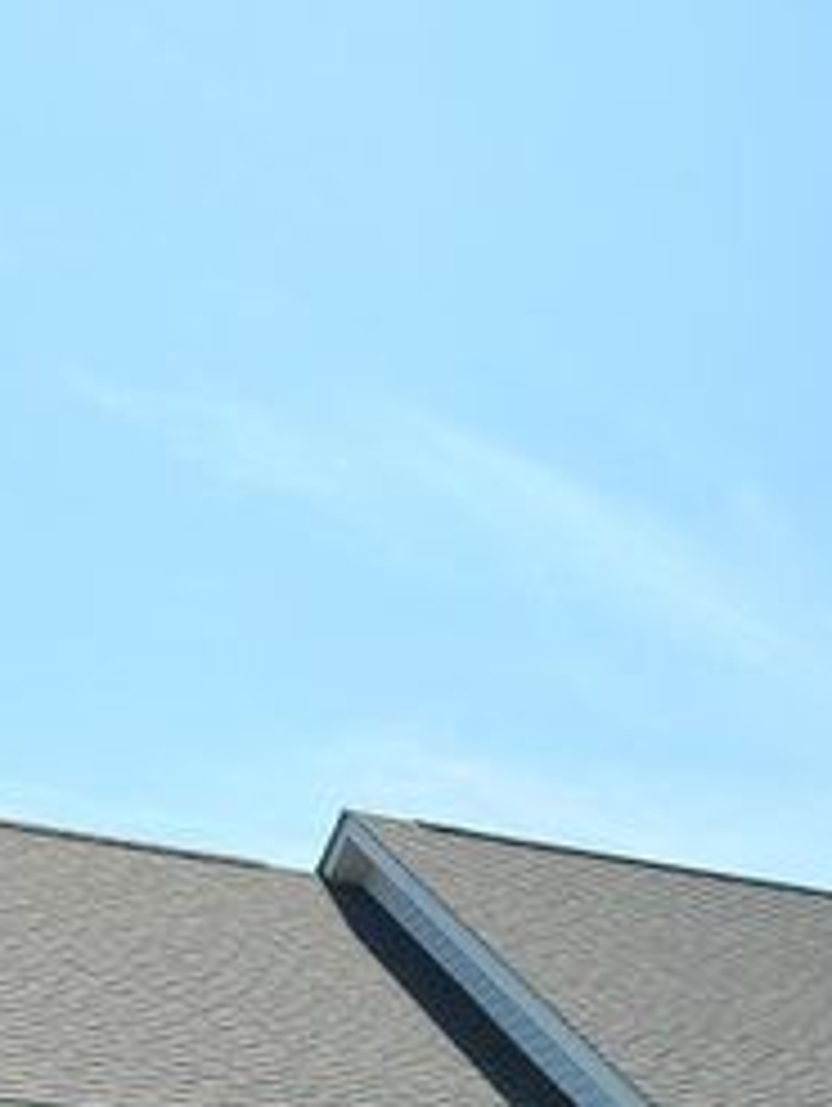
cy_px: 1420
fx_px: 2079
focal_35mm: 65
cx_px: 643
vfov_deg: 25.8
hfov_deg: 22.4
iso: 101
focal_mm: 5.56
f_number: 1.8
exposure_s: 1/1682
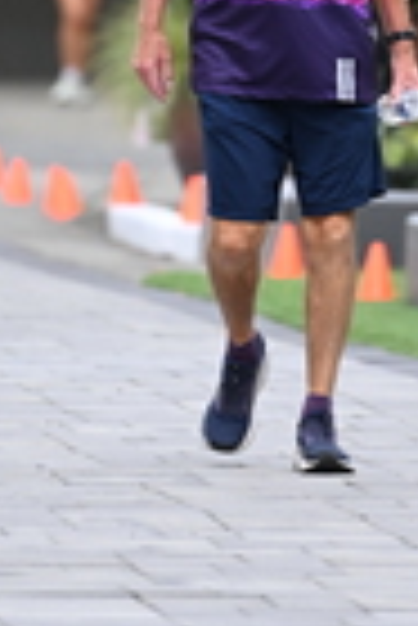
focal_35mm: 790
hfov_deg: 1.7
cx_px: 299
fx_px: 13724
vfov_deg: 2.6
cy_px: -162
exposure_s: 1/2000
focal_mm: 200
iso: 640
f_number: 2.8
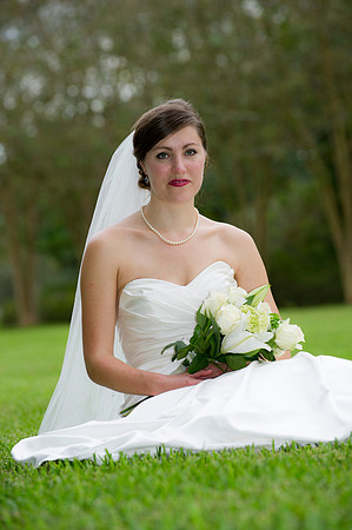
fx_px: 2572
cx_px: 176
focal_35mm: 175
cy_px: 265
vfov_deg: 11.8
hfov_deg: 7.8
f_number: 4.5
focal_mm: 175
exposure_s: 1/250
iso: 400
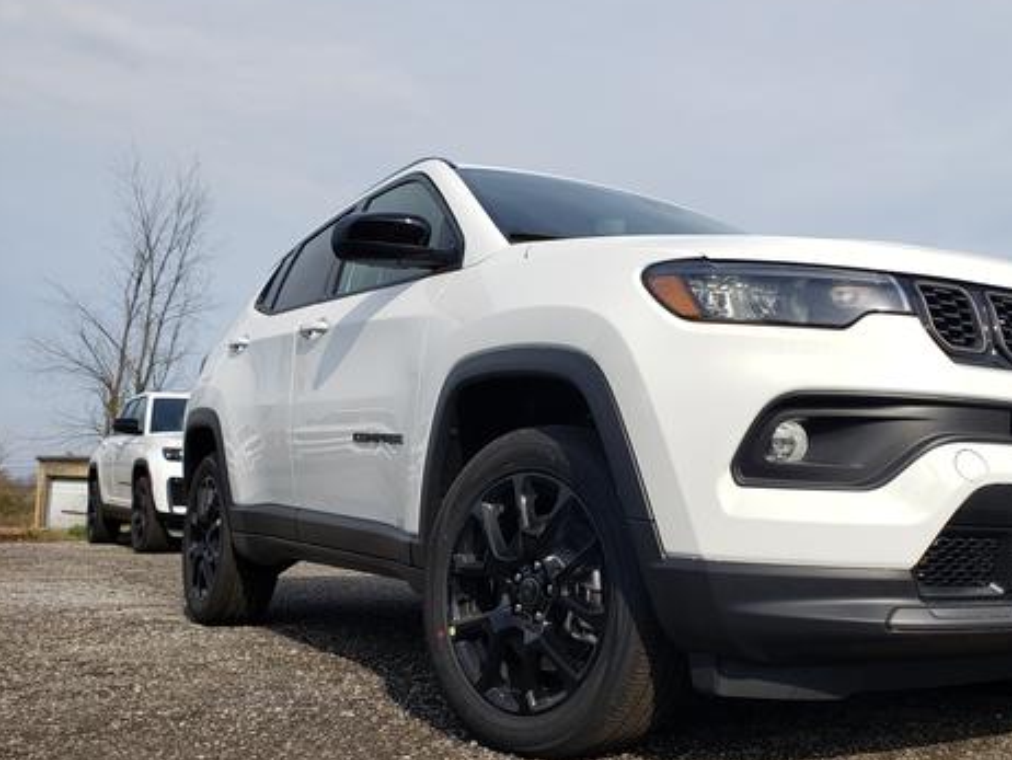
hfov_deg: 50.2
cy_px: 460
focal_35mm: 36
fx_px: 1053
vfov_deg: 39.5
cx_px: 692
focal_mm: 4.3
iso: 50
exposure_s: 1/1666
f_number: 2.4
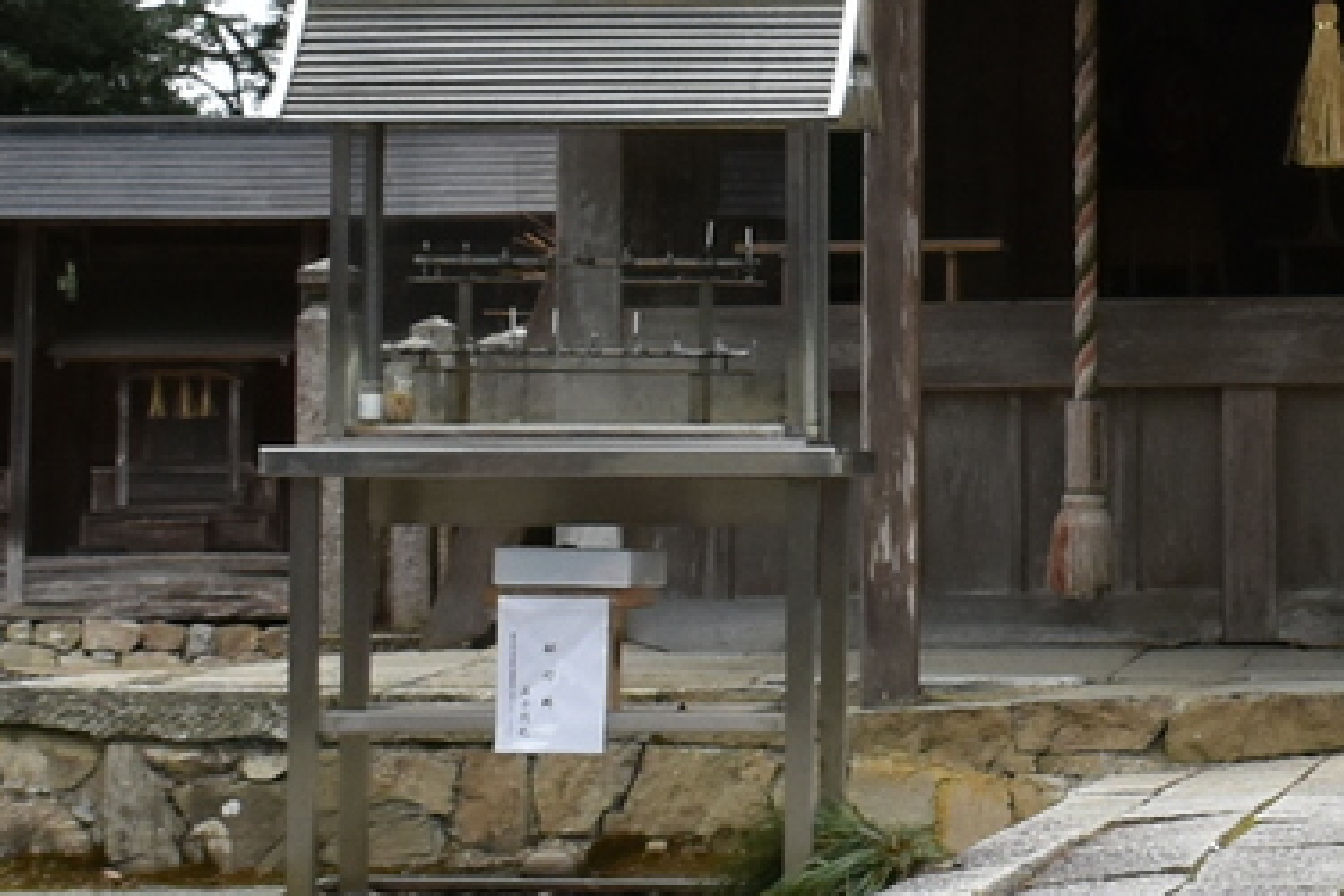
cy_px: -23
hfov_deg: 12.6
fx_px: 5973
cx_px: 1416
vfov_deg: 8.5
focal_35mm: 160
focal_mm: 20
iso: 500
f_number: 8
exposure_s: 1/500
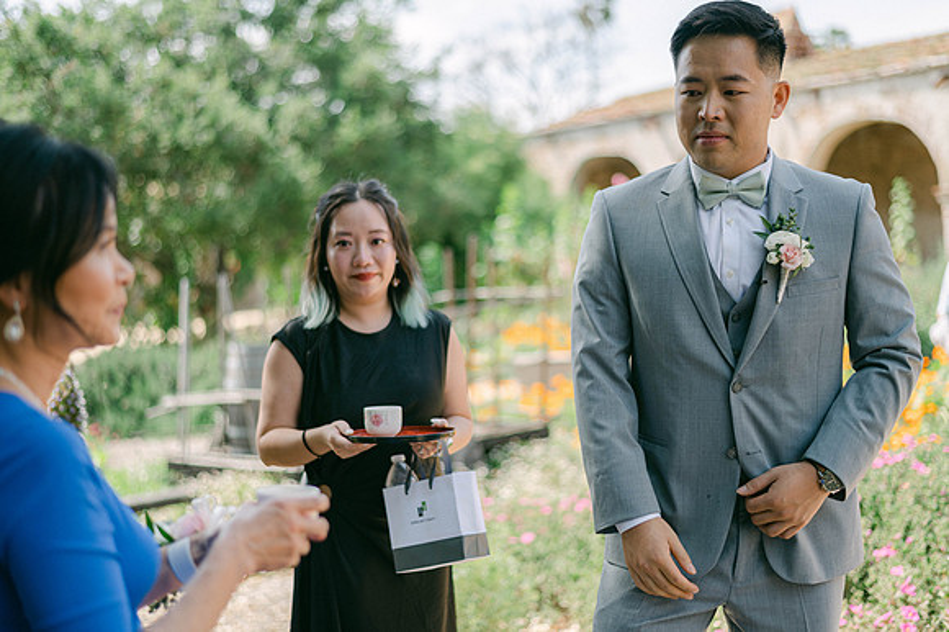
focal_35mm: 50
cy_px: 316
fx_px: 1317
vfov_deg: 27.0
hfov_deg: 39.6
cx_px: 474
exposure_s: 1/3200
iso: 100
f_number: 2
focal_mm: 50
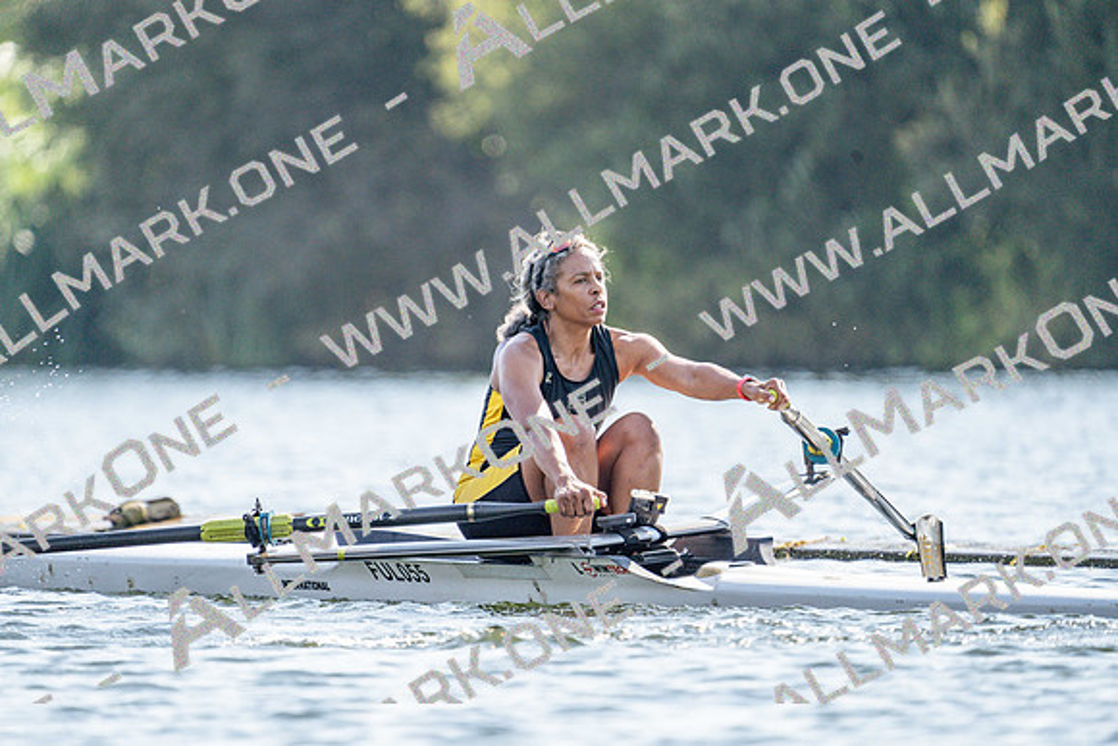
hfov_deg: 3.4
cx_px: 559
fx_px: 18637
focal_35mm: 600
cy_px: 373
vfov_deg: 2.3
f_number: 6.3
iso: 320
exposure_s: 1/1600
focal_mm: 600
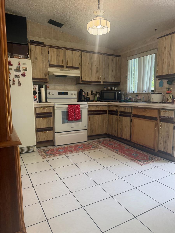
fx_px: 162
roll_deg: -1.0
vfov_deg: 71.6
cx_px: 88
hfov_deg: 56.8
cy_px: 116
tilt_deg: -7.3
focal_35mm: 24
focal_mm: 6.76
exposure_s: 1/112
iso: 200
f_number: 1.78
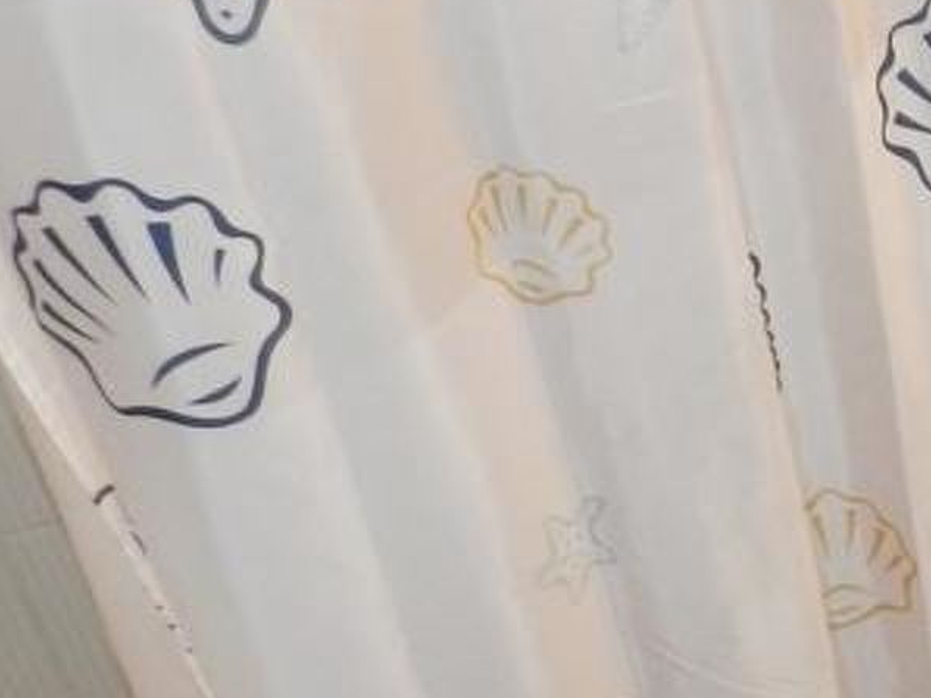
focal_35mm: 79
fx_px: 2125
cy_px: 656
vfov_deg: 18.3
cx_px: 1492
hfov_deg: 20.3
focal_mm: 4
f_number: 3.4
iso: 200
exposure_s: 1/30
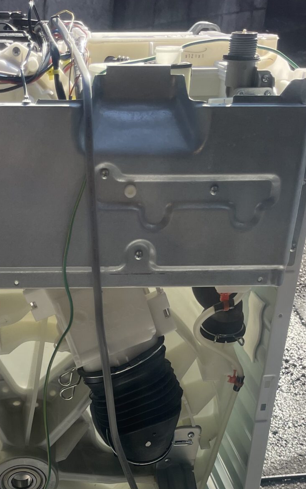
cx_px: 27
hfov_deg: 21.1
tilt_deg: -38.1
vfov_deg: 30.7
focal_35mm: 60
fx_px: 801
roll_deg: -2.1
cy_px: 527
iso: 32
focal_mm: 4.2
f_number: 1.6
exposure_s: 1/1667
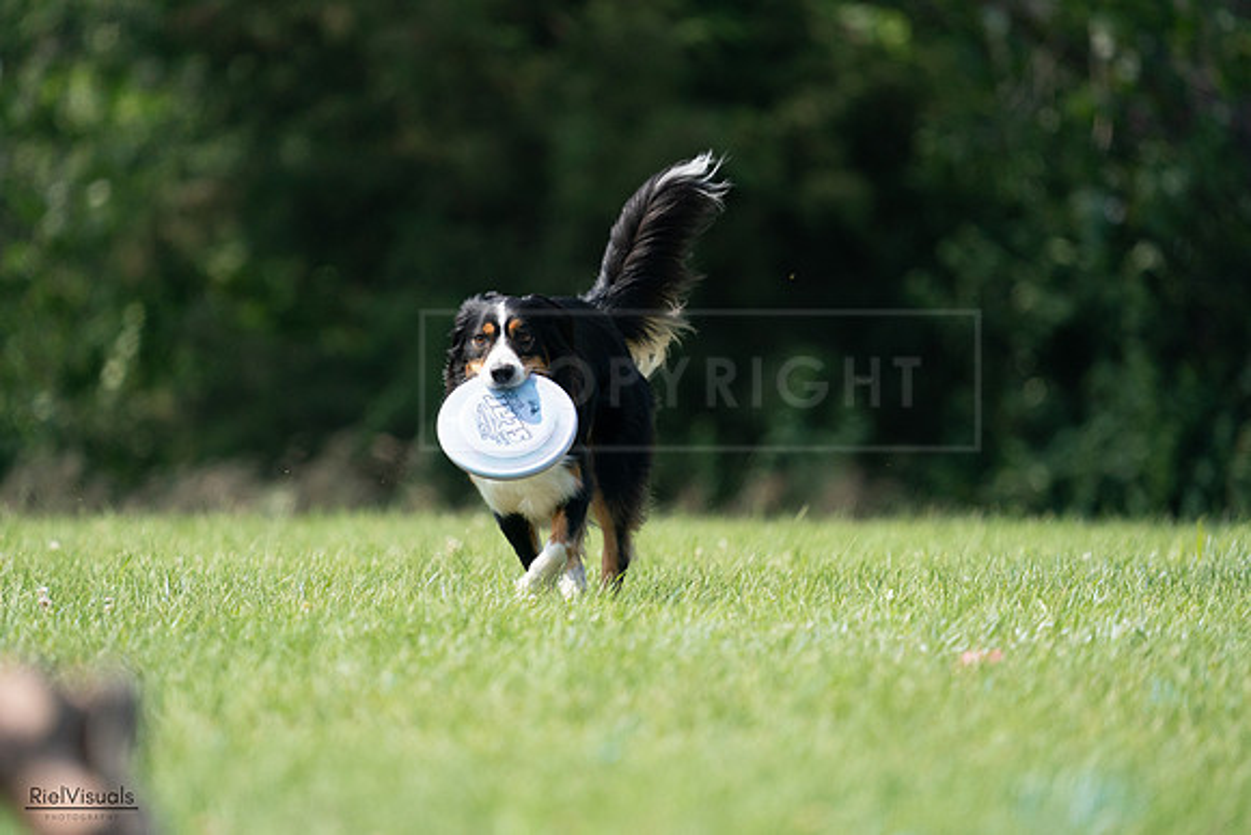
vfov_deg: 2.3
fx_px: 20854
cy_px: 418
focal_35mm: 600
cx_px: 626
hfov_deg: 3.4
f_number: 6.3
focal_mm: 600
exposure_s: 1/4000
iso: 2000
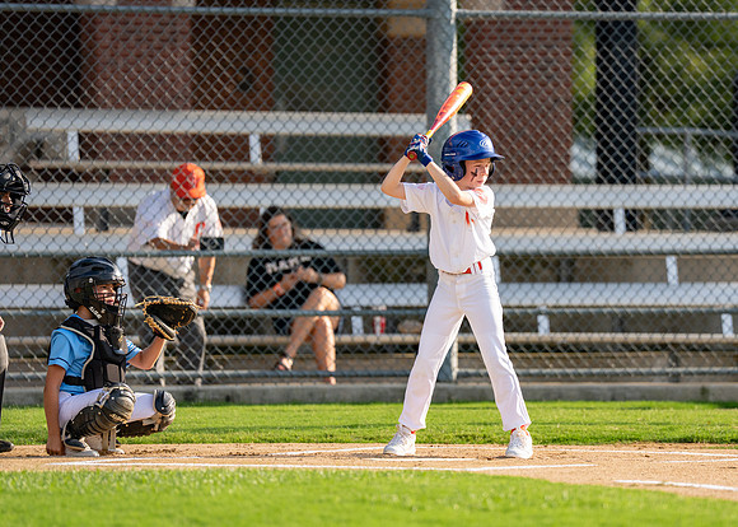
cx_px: 480
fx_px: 6192
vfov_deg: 4.9
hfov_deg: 6.8
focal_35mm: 295
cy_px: 269
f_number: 2.8
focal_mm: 200
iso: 400
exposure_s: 1/4000
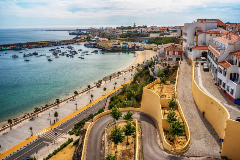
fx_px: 233
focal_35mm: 35
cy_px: 80
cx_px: 120
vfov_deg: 37.9
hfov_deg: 54.4
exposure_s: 1/350
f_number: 9.5
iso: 100
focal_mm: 35
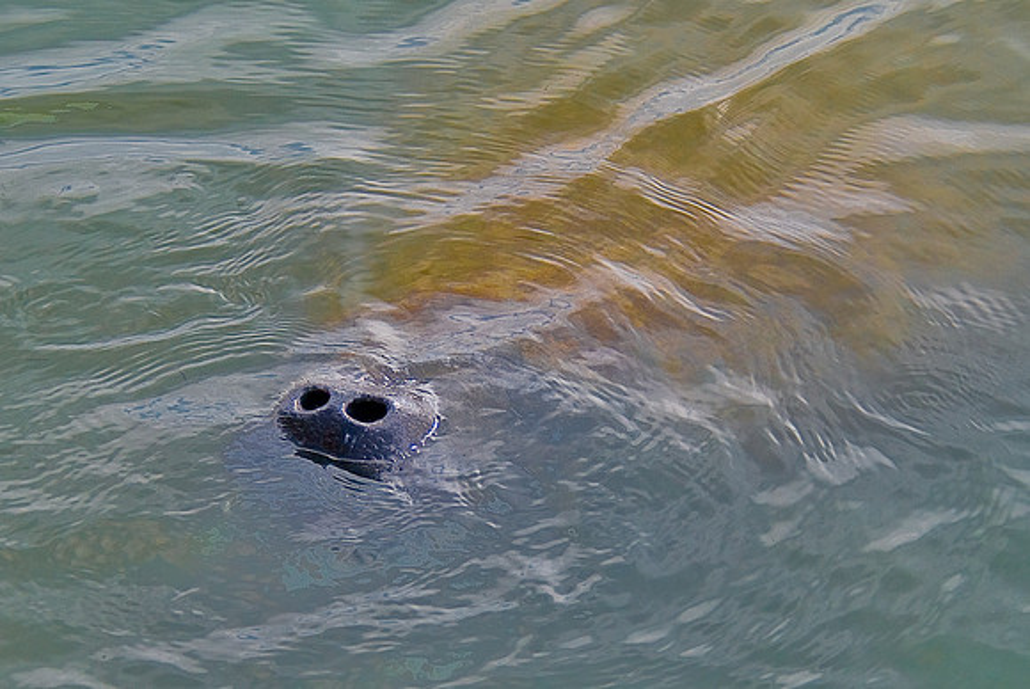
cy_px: 344
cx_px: 515
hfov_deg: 10.1
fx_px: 5799
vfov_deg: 6.8
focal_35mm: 202
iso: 200
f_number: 5.6
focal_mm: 135
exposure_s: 1/500
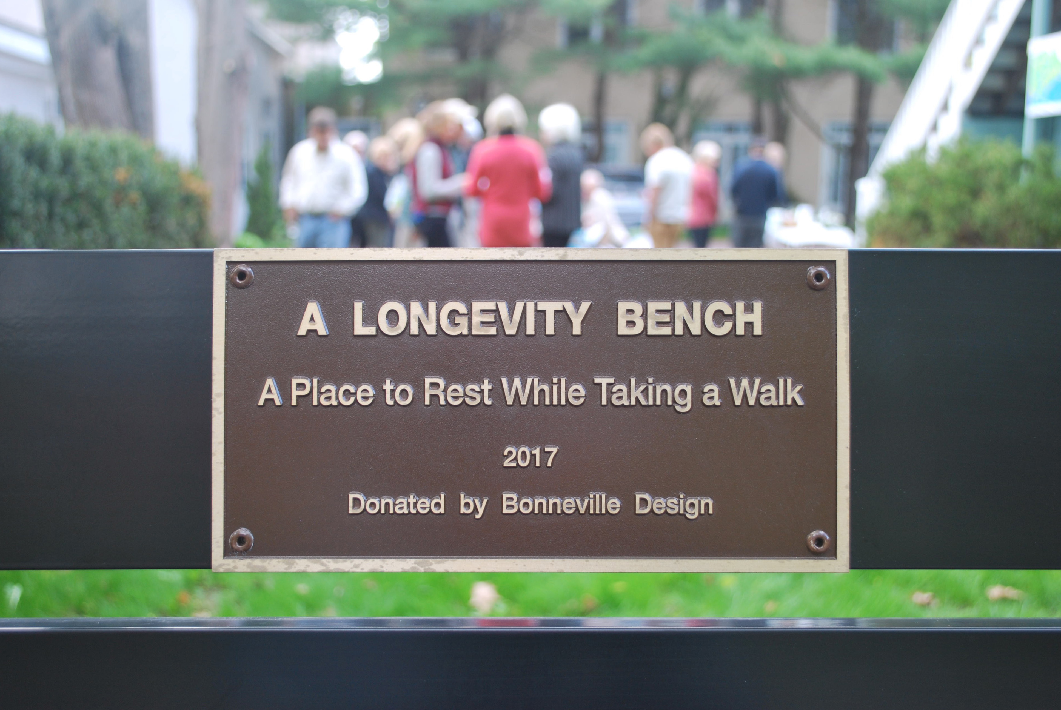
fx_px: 1151
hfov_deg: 49.5
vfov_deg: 34.3
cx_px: 530
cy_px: 355
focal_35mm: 39
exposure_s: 1/40
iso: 200
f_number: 4.2
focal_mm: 26
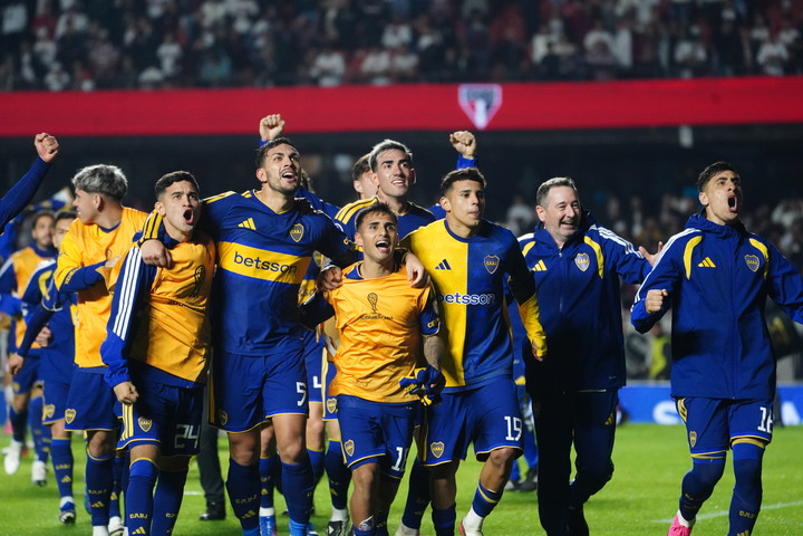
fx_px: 6423
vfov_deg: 4.8
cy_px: 268
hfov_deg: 7.2
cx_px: 402
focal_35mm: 288
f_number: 5.6
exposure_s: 1/1250
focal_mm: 288
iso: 8000
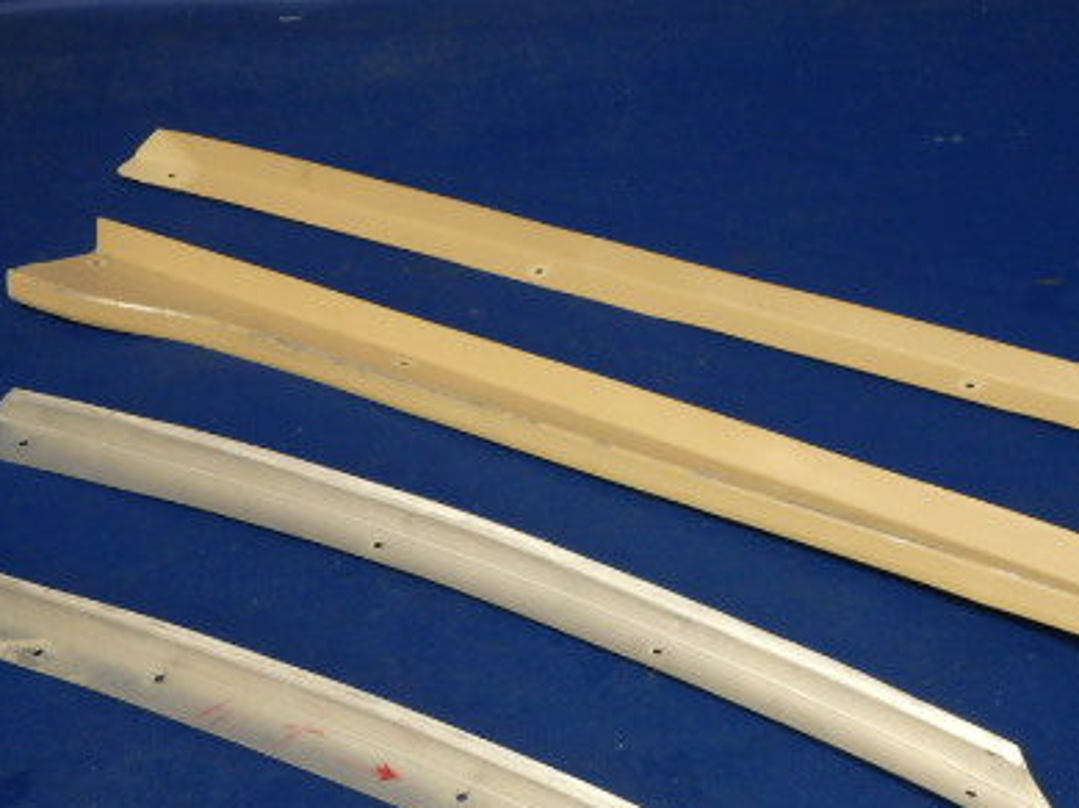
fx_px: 1433
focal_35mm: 46
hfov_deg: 40.9
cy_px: 551
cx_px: 700
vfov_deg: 31.2
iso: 250
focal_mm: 5
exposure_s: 1/30
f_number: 3.9
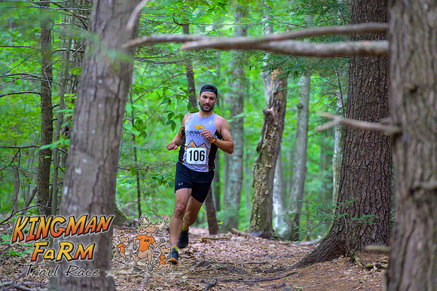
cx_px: 218
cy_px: 146
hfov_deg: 10.3
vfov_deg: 6.9
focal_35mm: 200
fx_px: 2426
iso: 8000
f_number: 4
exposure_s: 1/200
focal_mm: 200
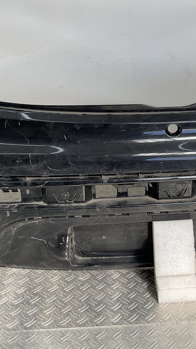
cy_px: 154
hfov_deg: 23.6
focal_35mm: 50
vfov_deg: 41.3
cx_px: 156
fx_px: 462
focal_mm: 3
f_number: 1.8
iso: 16
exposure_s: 1/264
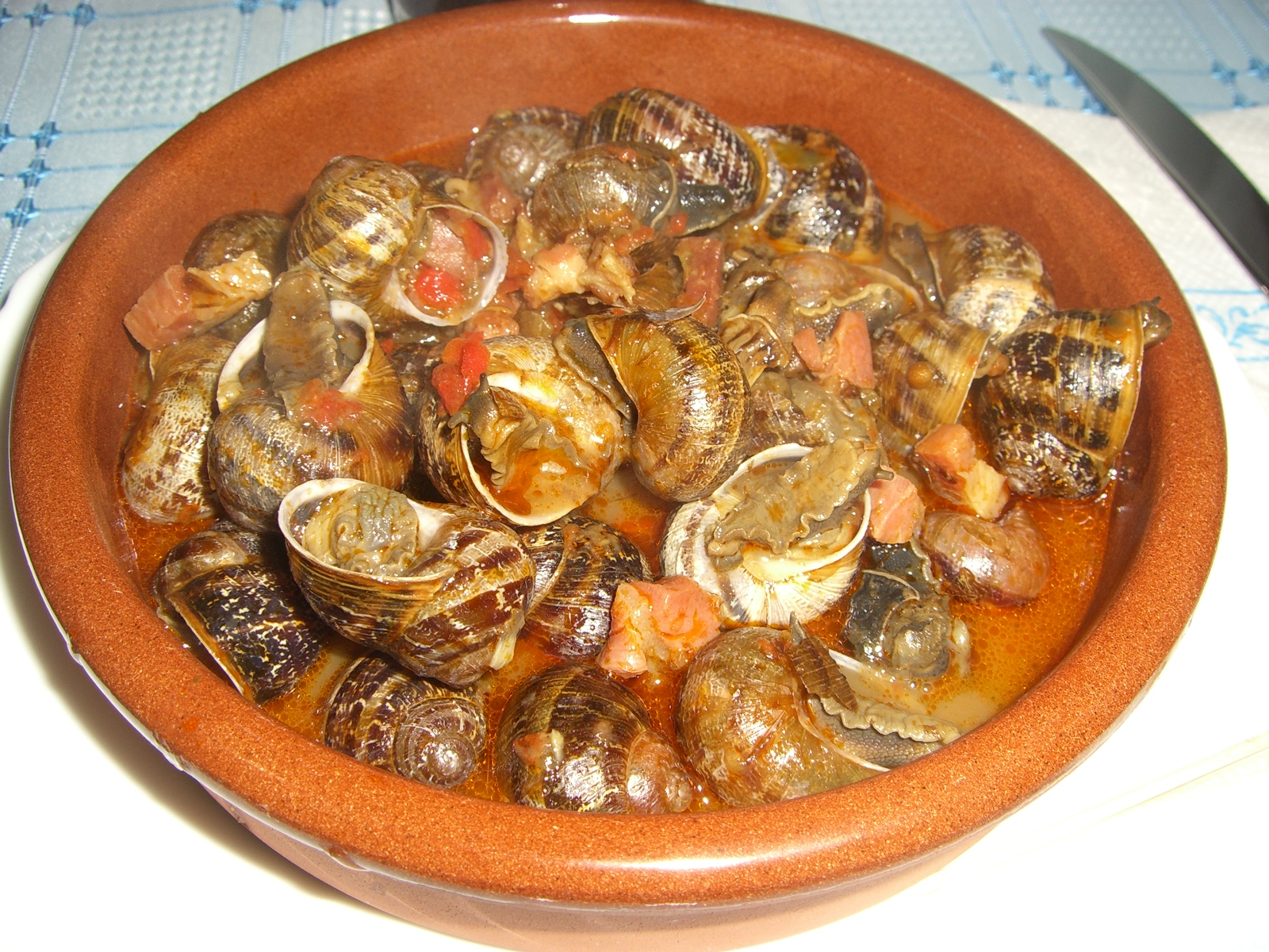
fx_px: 1393
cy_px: 476
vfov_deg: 37.7
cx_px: 634
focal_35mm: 38
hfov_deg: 49.0
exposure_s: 1/60
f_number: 4.3
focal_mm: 6.2
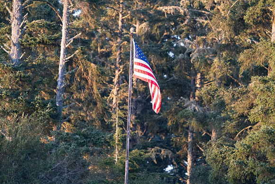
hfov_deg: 6.0
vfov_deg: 4.0
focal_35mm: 346
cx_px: 137
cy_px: 92
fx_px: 2644
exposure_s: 1/1000
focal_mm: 344
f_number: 6.3
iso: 6400
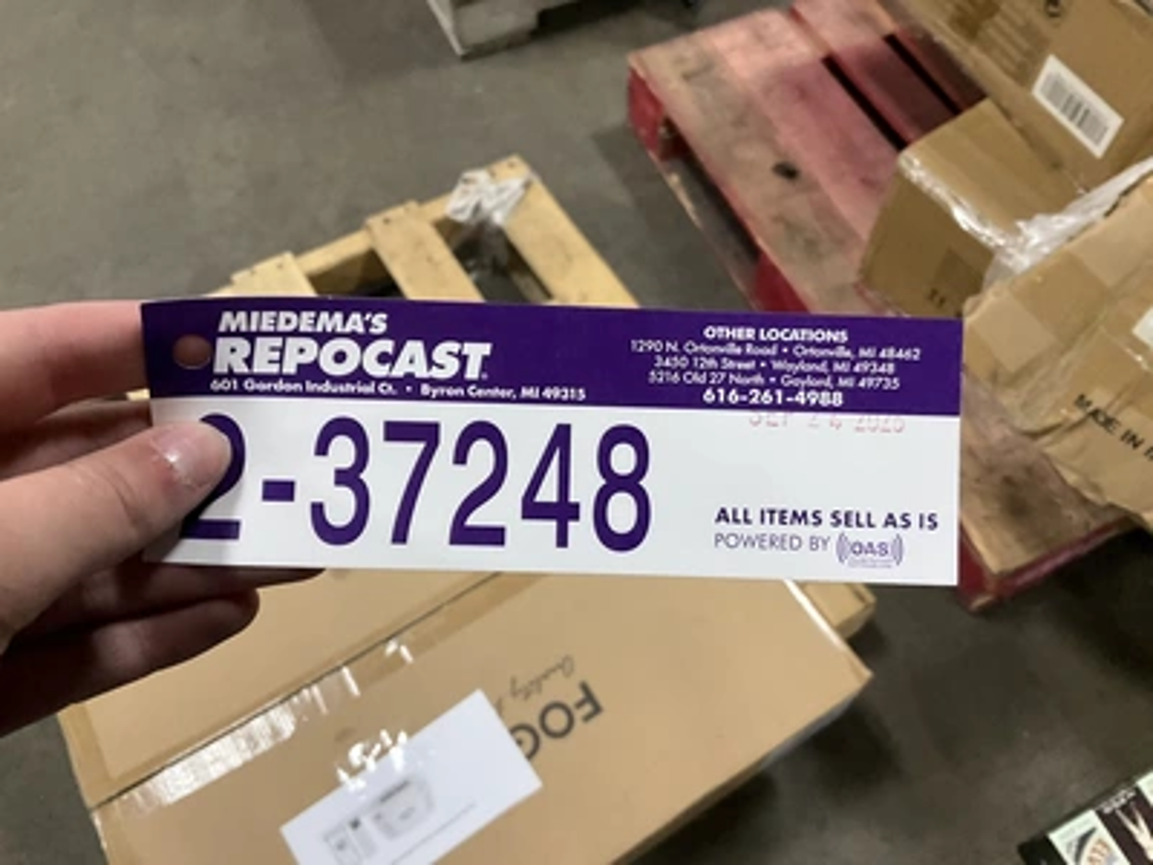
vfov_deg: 48.2
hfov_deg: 61.7
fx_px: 966
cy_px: 432
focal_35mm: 29
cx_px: 576
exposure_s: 1/60
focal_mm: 3
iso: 160
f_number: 1.8
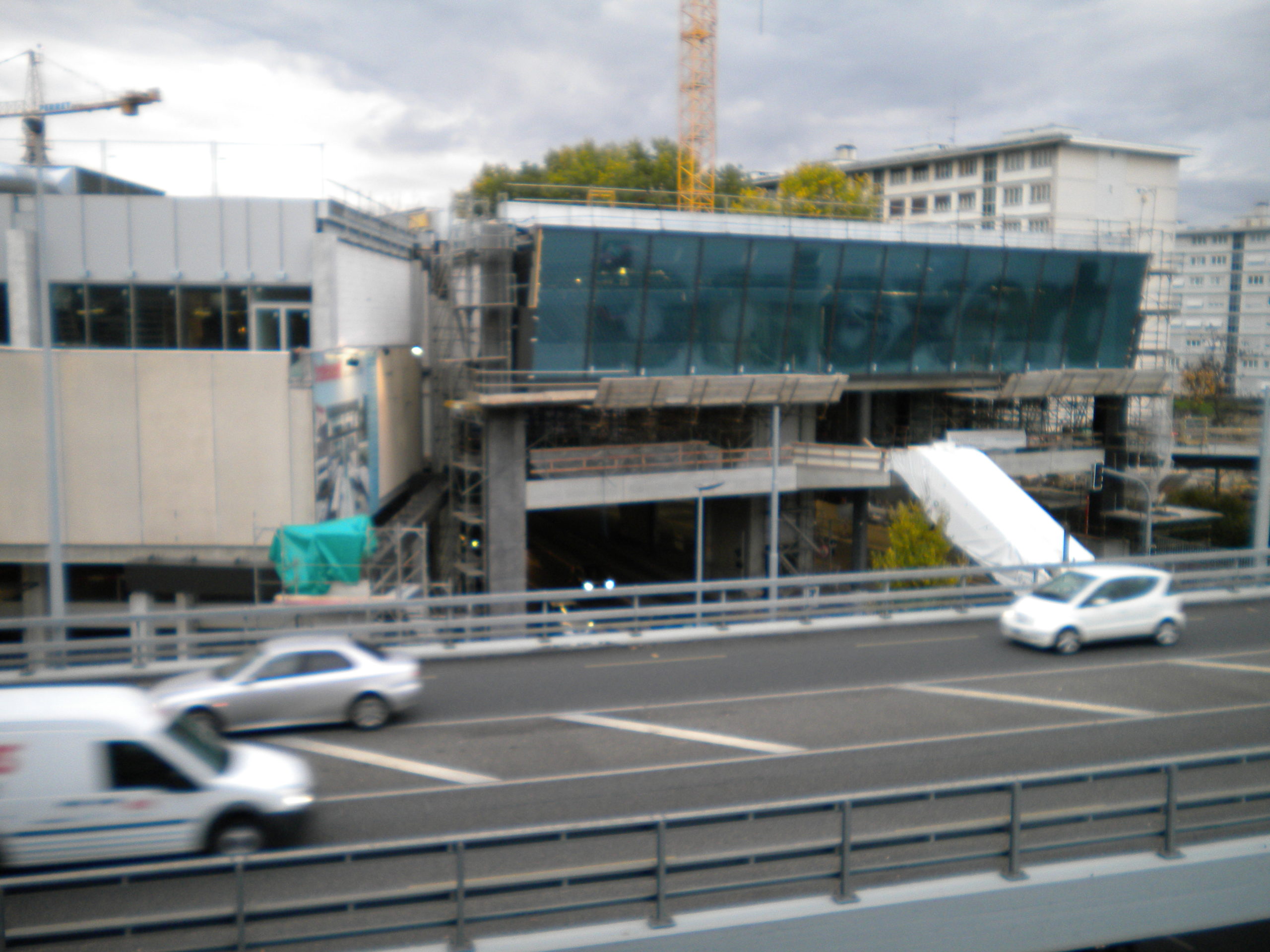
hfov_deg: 52.6
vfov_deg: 40.7
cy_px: 476
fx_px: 1284
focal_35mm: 35
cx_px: 635
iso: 113
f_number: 3.1
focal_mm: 6.3
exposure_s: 1/62.3
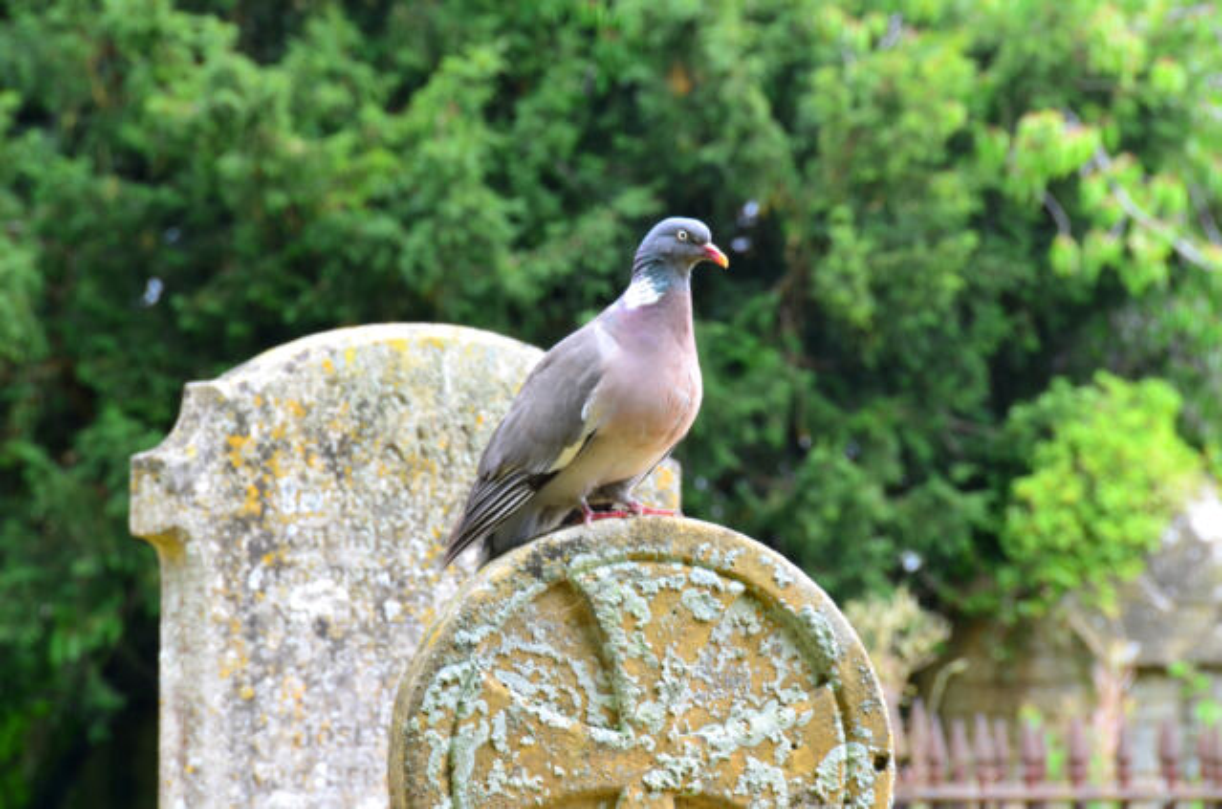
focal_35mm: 300
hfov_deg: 6.9
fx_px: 10161
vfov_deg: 4.6
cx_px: 611
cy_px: 404
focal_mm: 200
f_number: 16
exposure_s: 1/25
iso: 200
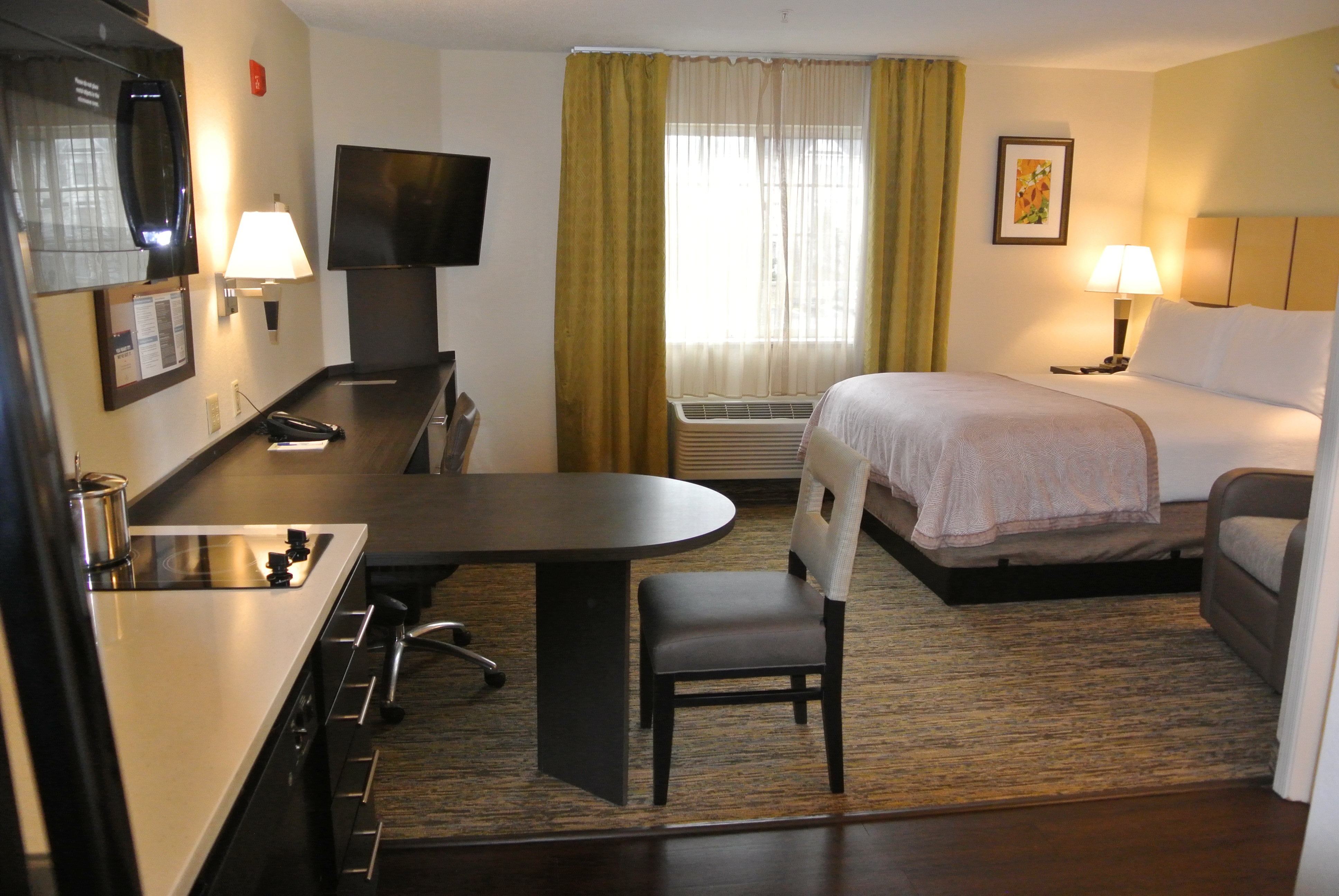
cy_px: 448
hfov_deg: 67.3
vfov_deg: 48.0
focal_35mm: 27
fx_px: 1005
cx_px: 670
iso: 800
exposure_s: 1/60
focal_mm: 10
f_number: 3.5
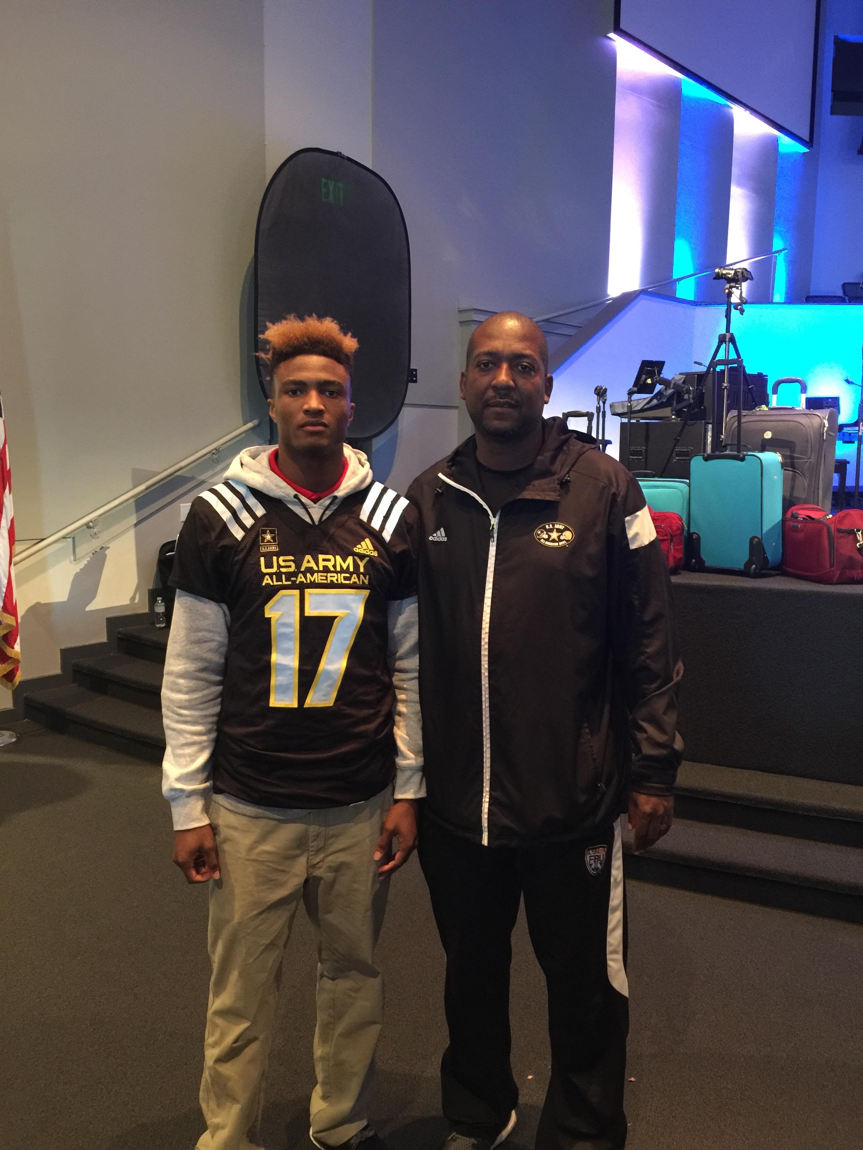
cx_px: 432
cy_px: 575
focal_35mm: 29
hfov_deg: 48.2
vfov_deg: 61.7
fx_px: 964
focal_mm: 4.15
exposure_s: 1/4
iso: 125
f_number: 2.2
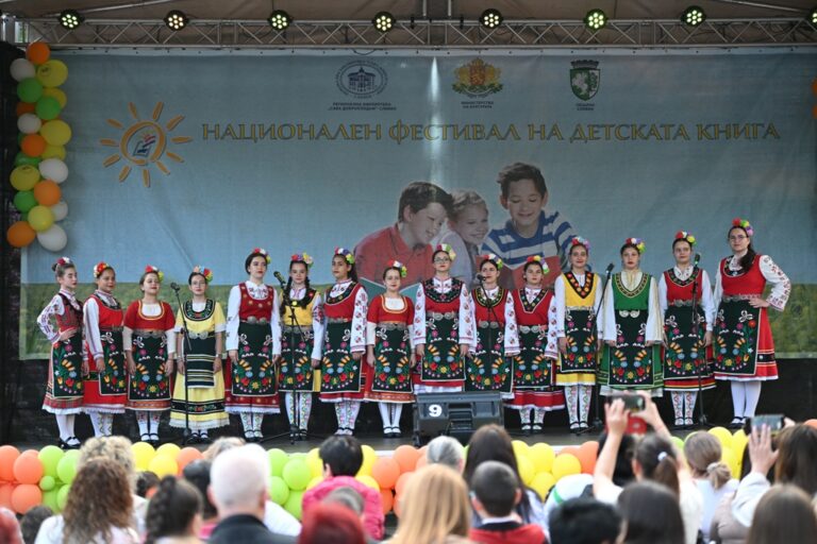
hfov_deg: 19.5
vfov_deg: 13.0
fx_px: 2383
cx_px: 408
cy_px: 272
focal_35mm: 105
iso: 400
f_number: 3.2
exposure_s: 1/250
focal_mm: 105
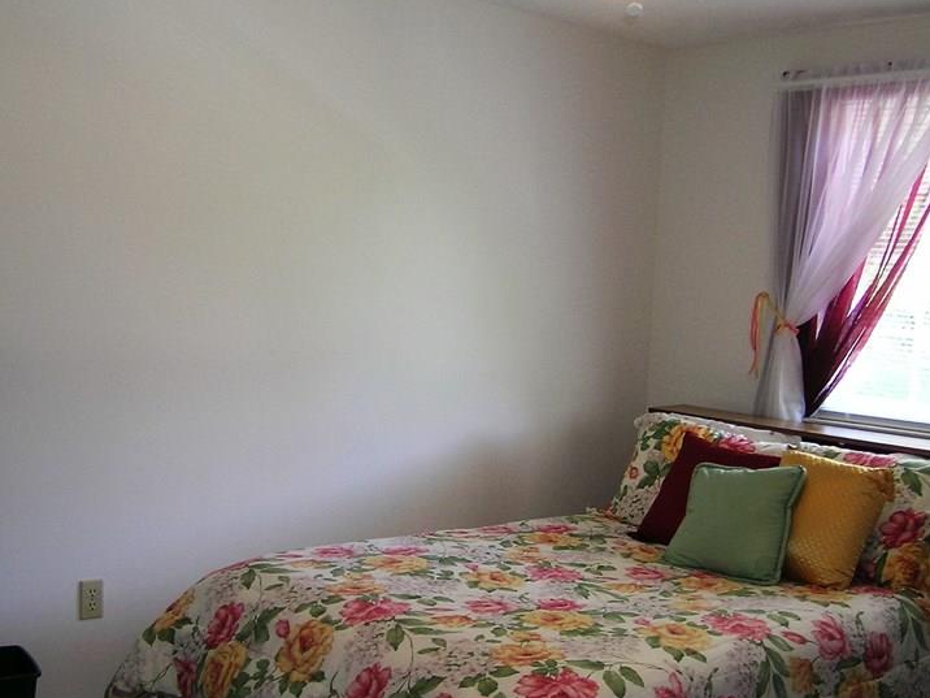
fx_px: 1075
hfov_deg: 46.8
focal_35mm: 40
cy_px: 432
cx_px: 436
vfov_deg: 35.8
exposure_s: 1/12.2
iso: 50
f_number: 2.8
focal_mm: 5.8
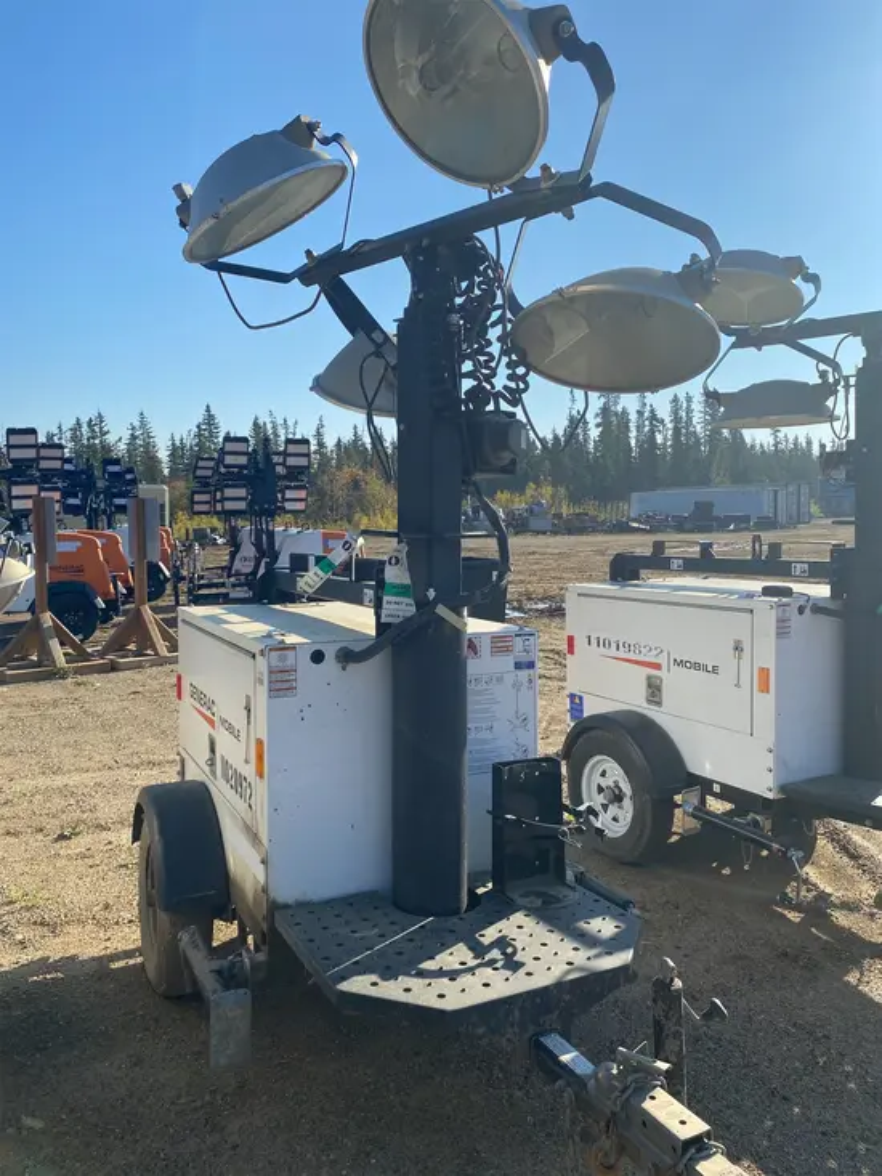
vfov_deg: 67.3
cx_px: 441
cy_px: 588
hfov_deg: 53.1
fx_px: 883
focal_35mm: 26
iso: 32
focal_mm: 4.25
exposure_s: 1/2688
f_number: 1.8
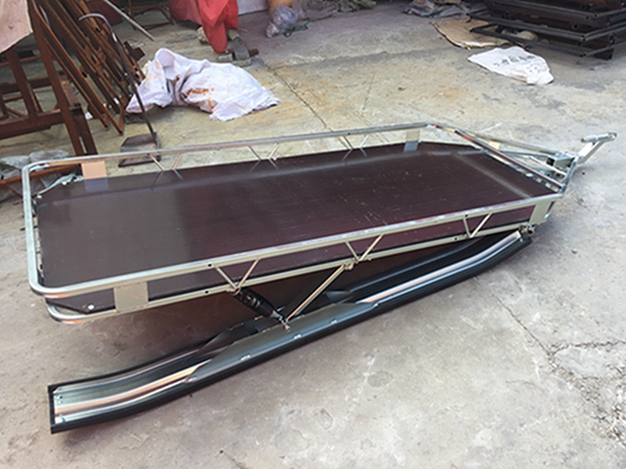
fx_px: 524
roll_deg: +0.6
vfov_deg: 48.2
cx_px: 313
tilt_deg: -33.5
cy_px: 234
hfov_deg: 61.7
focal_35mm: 29
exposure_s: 1/234
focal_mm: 4.15
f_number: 2.2
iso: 32
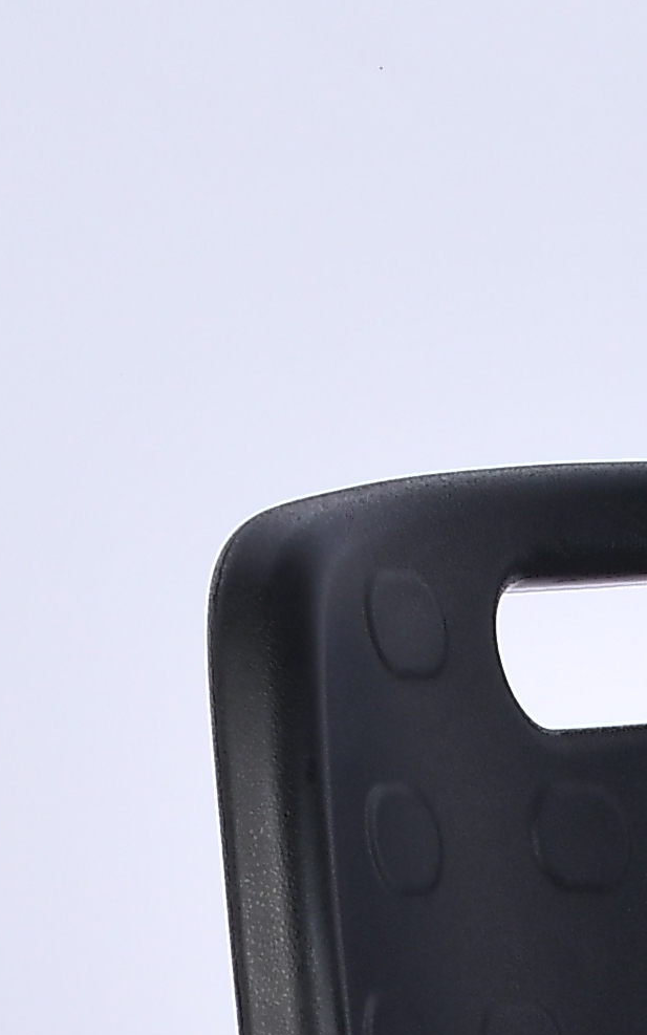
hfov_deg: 3.8
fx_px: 9732
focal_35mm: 345
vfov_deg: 5.9
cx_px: 1293
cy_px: 2449
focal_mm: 40
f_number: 9
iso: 125
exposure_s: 1/125
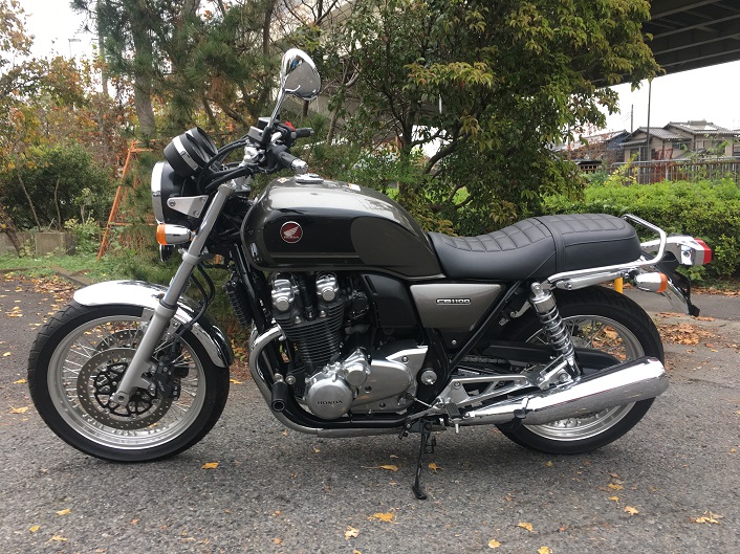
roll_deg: +0.8
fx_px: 620
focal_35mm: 29
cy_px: 277
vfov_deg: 48.2
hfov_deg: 61.7
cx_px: 370
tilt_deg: -4.1
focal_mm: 4.15
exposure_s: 1/120
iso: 40
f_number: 2.2
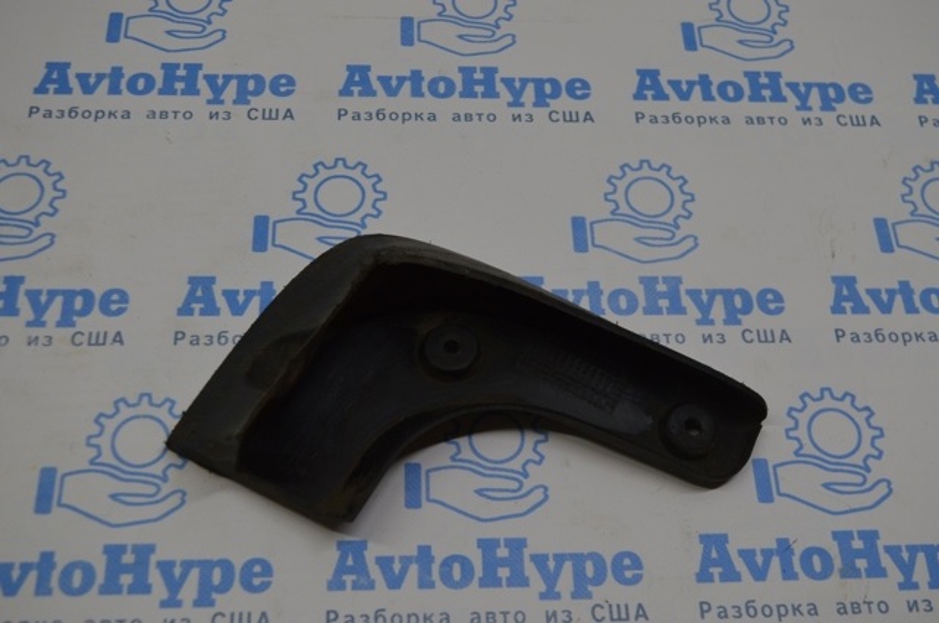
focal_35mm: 45
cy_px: 312
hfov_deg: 43.7
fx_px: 1172
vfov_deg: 29.8
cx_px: 470
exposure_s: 1/125
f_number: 5.6
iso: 320
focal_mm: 30
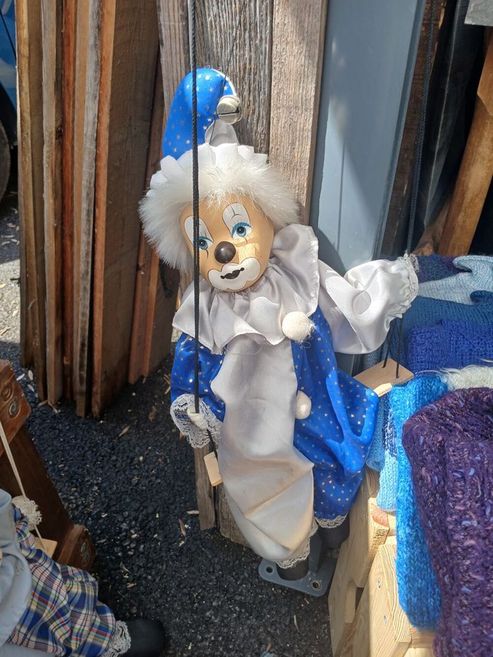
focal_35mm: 26
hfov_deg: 53.1
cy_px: 328
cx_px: 246
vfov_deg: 67.3
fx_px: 494
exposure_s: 1/165
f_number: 1.8
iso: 20
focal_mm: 3.98
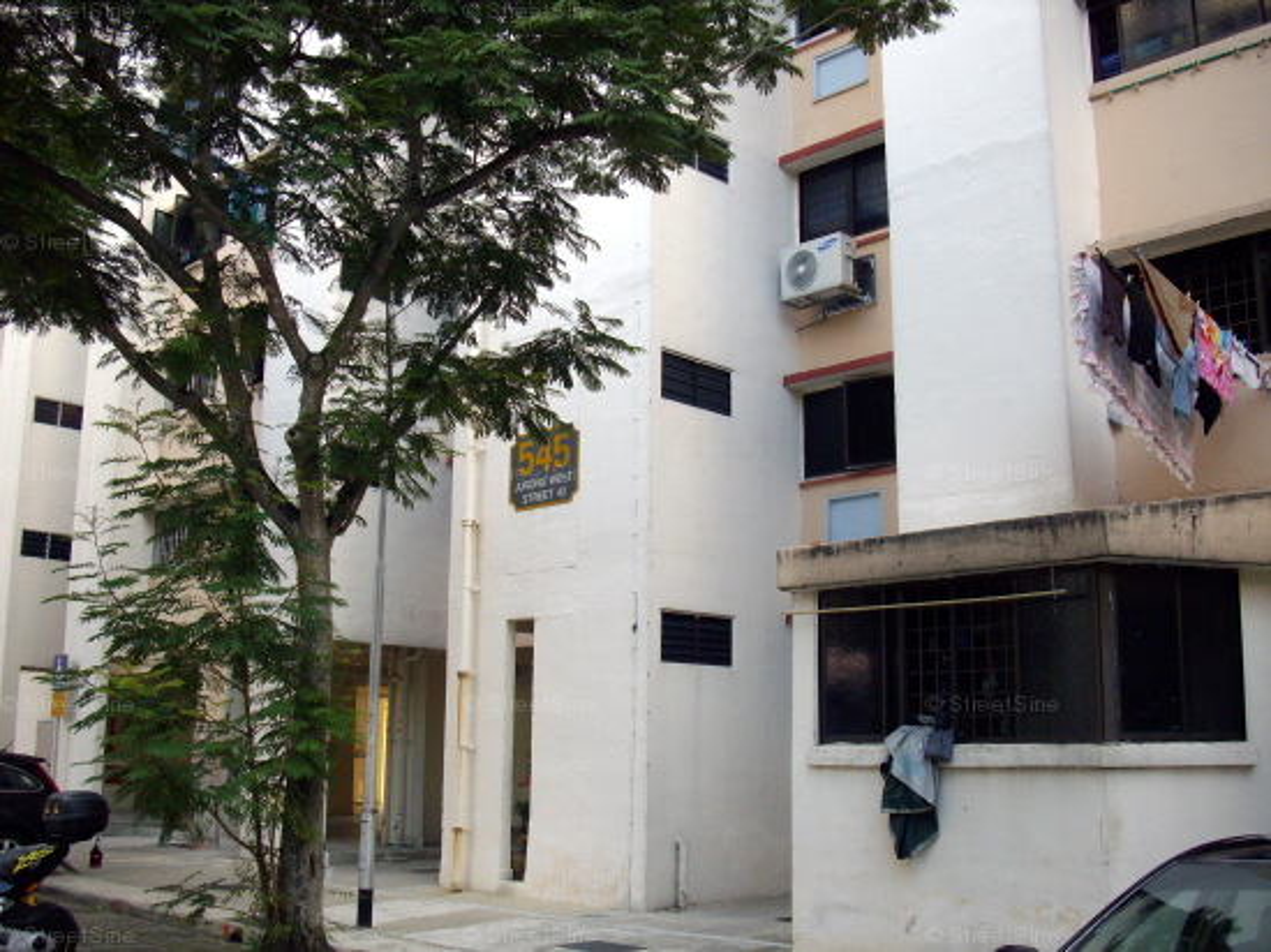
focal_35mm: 37
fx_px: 1358
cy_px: 476
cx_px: 636
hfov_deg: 50.2
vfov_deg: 38.6
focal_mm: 6.2
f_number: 2.8
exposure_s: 1/125
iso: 160
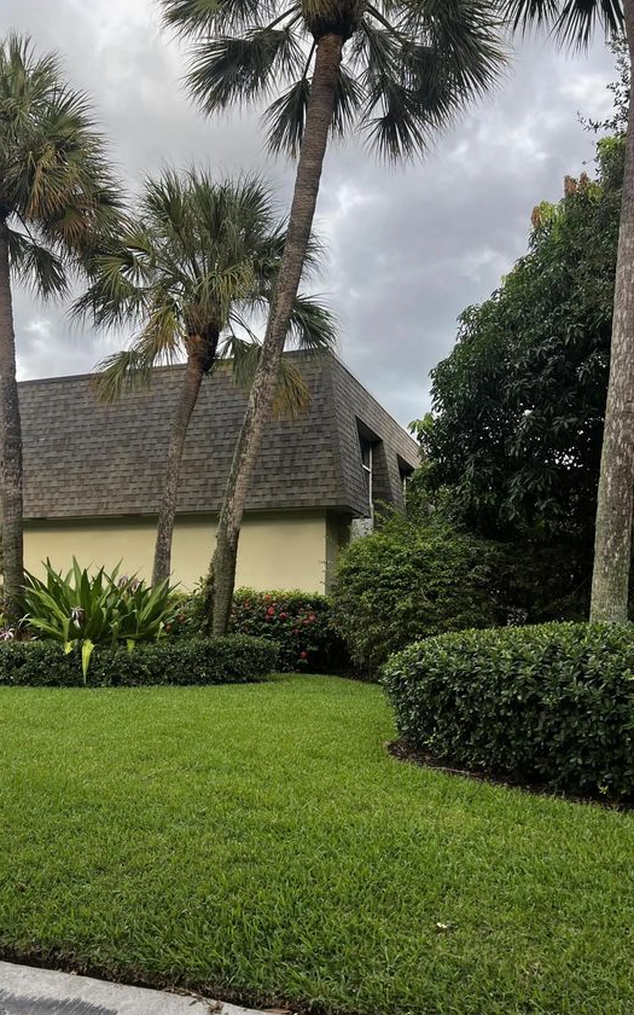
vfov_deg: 66.5
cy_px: 511
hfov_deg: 44.5
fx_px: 774
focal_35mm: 28
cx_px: 283
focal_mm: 5.7
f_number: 1.5
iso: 50
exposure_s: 1/458
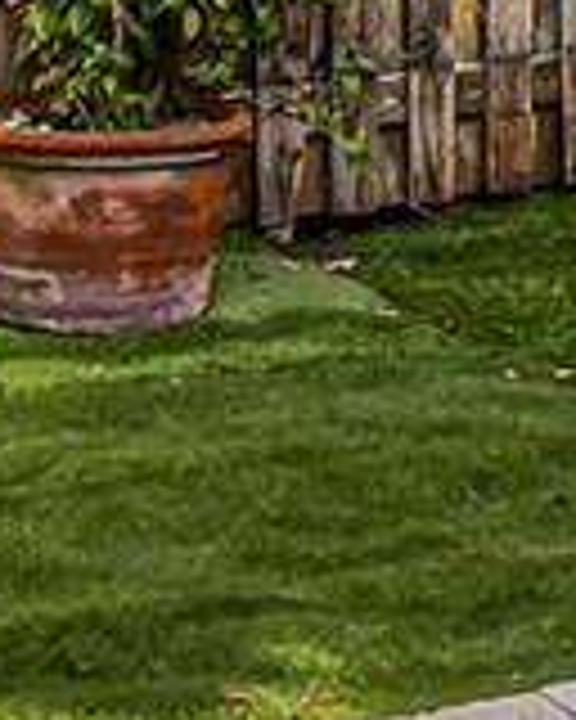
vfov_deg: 12.7
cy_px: -464
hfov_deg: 10.7
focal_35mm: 141
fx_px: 3005
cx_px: 729
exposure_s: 1/200
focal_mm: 10
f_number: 8
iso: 400
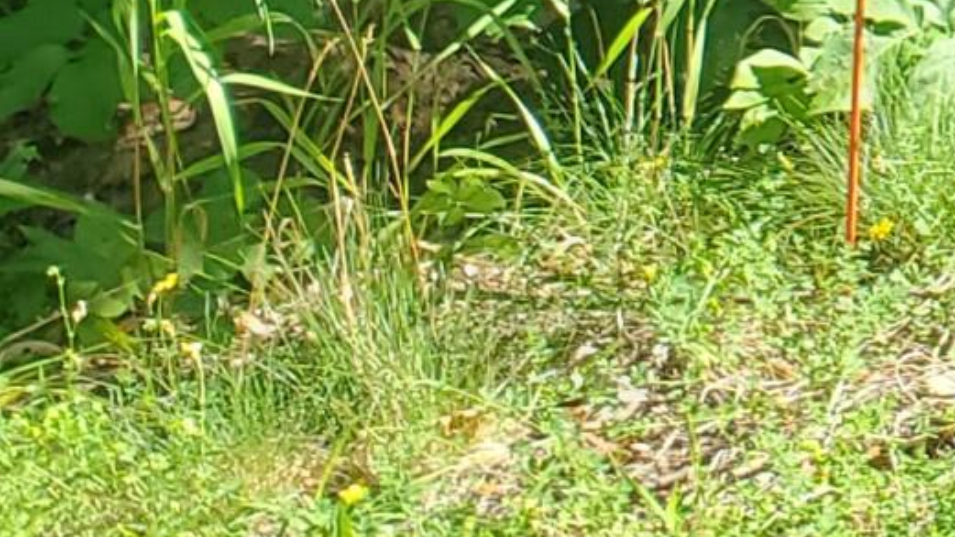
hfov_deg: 11.3
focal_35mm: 163
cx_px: 2163
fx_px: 4127
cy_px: -744
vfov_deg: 7.0
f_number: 2.4
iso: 50
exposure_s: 1/220
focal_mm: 4.3
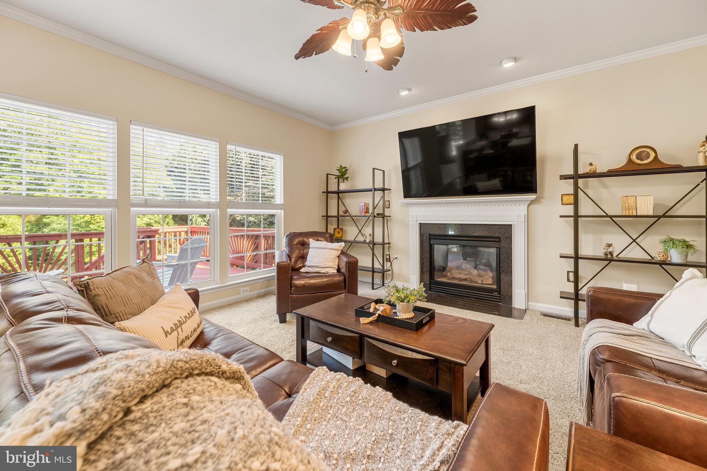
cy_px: 236
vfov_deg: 81.2
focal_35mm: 14
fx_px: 275
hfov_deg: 104.3
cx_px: 354
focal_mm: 14
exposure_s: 1/8
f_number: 5.6
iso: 100
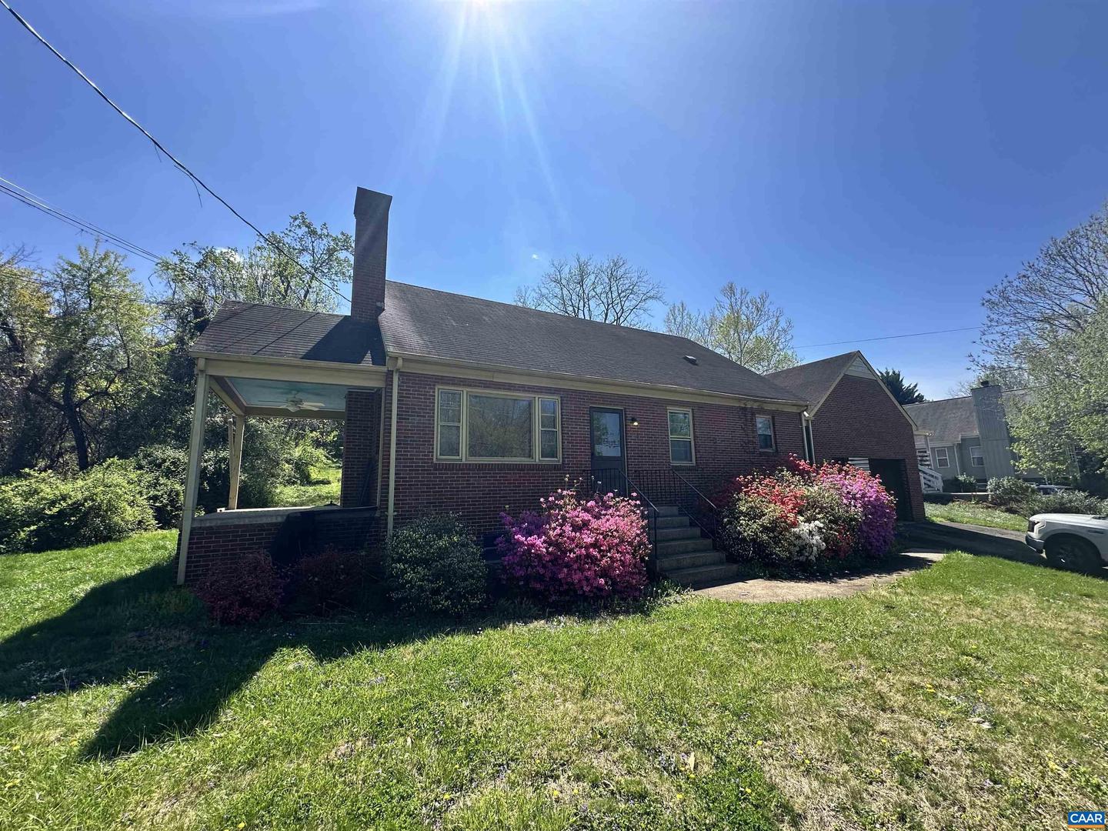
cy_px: 416
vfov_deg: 85.7
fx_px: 448
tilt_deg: +8.8
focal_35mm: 14
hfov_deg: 102.1
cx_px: 554
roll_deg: +0.8
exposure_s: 1/1435
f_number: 2.2
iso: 50
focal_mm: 2.22
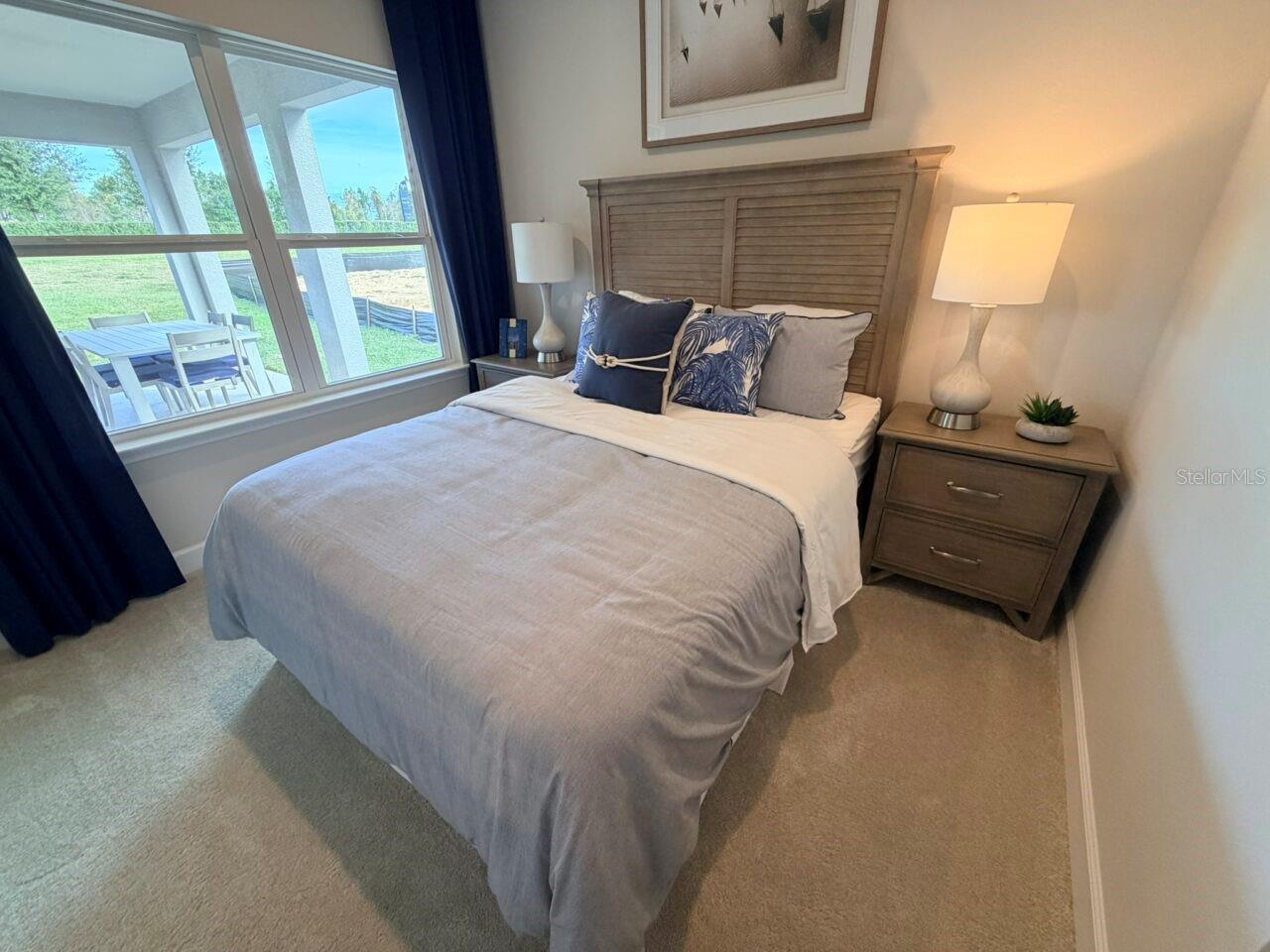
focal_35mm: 14
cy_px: 476
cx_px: 635
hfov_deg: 102.1
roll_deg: +1.2
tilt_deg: -27.1
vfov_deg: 85.7
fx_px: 514
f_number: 2.2
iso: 200
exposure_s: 1/120
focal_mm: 2.22
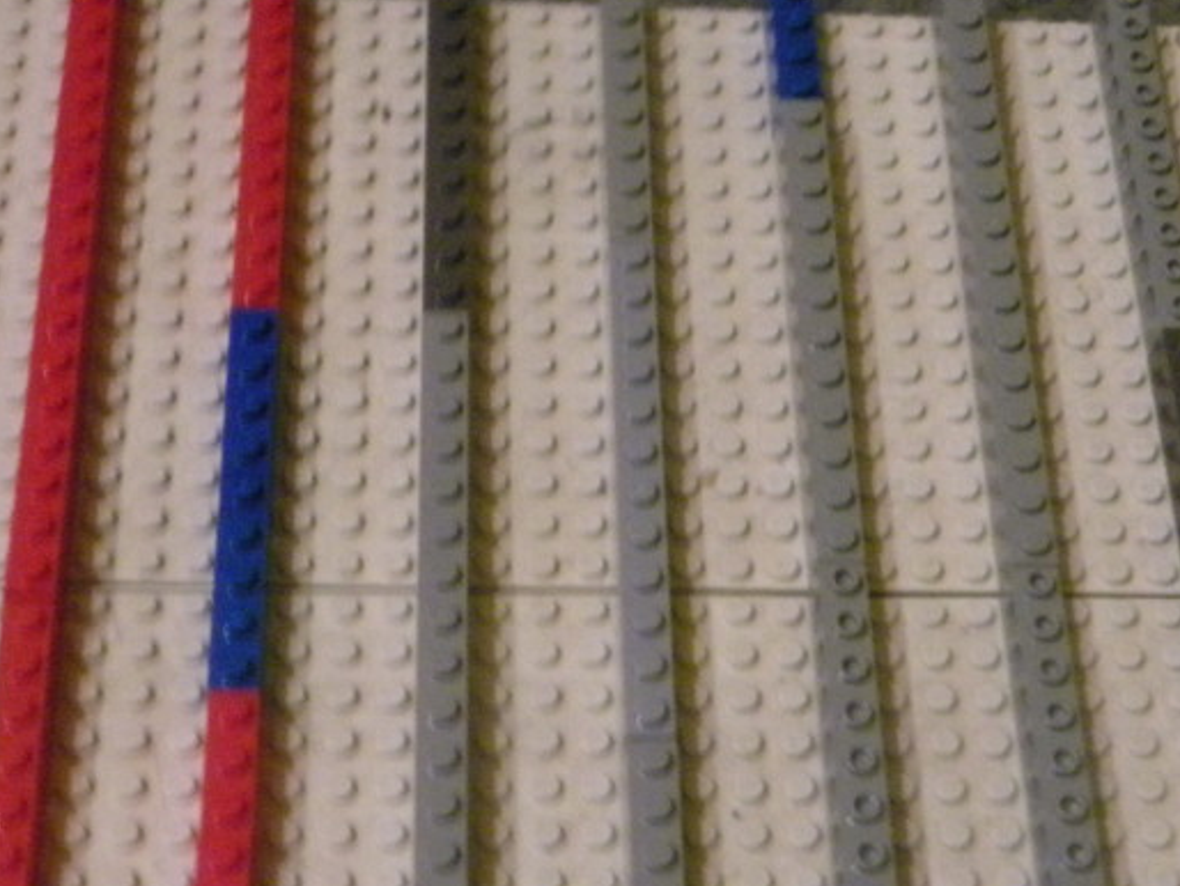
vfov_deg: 23.0
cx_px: 657
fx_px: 2149
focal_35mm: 63
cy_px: 685
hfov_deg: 30.7
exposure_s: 1/5.3
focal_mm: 6.4
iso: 800
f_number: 3.7
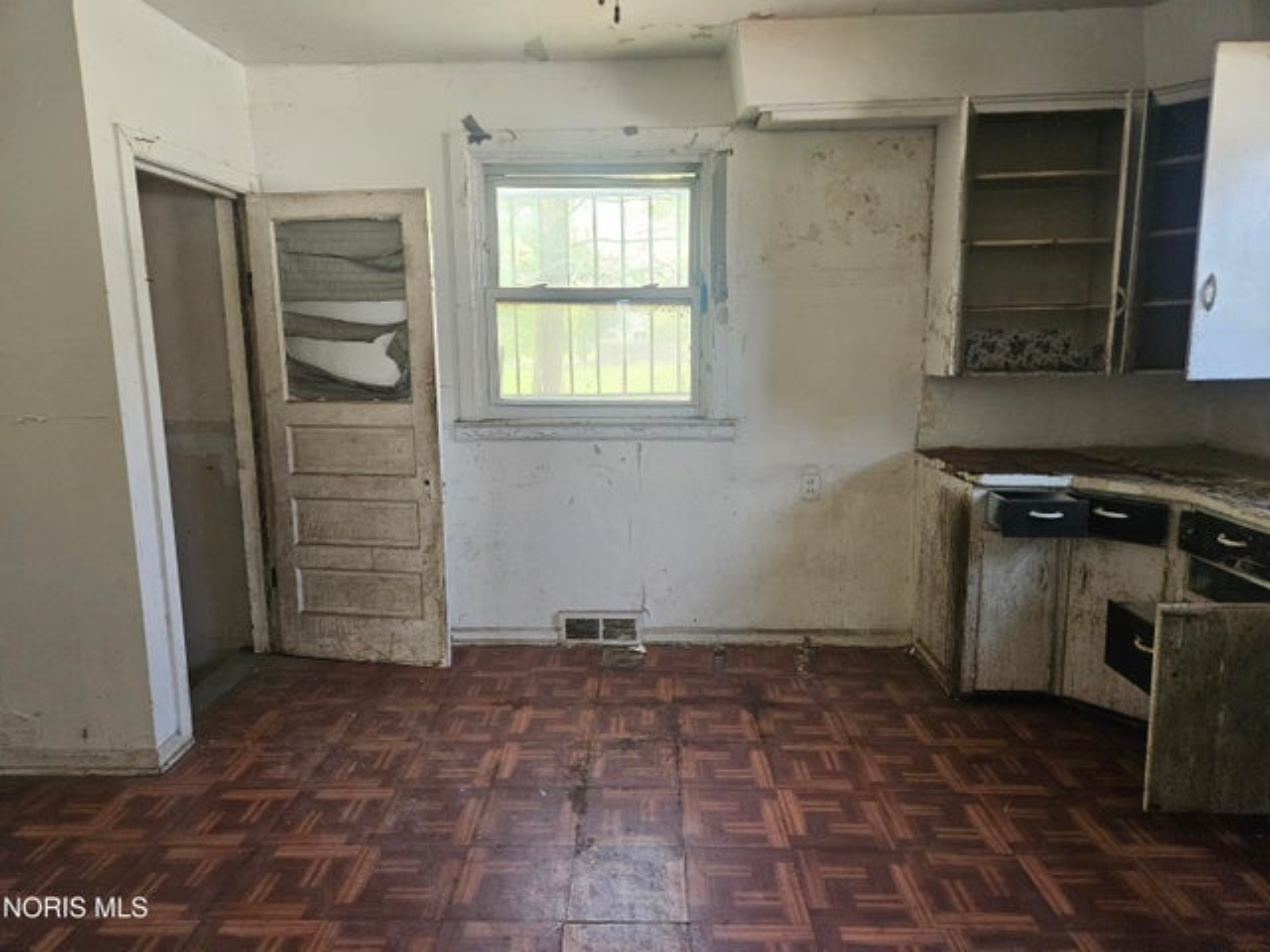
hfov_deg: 73.9
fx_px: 844
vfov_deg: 58.9
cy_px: 476
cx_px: 635
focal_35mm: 23
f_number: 1.8
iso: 500
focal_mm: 5.4
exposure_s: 1/170
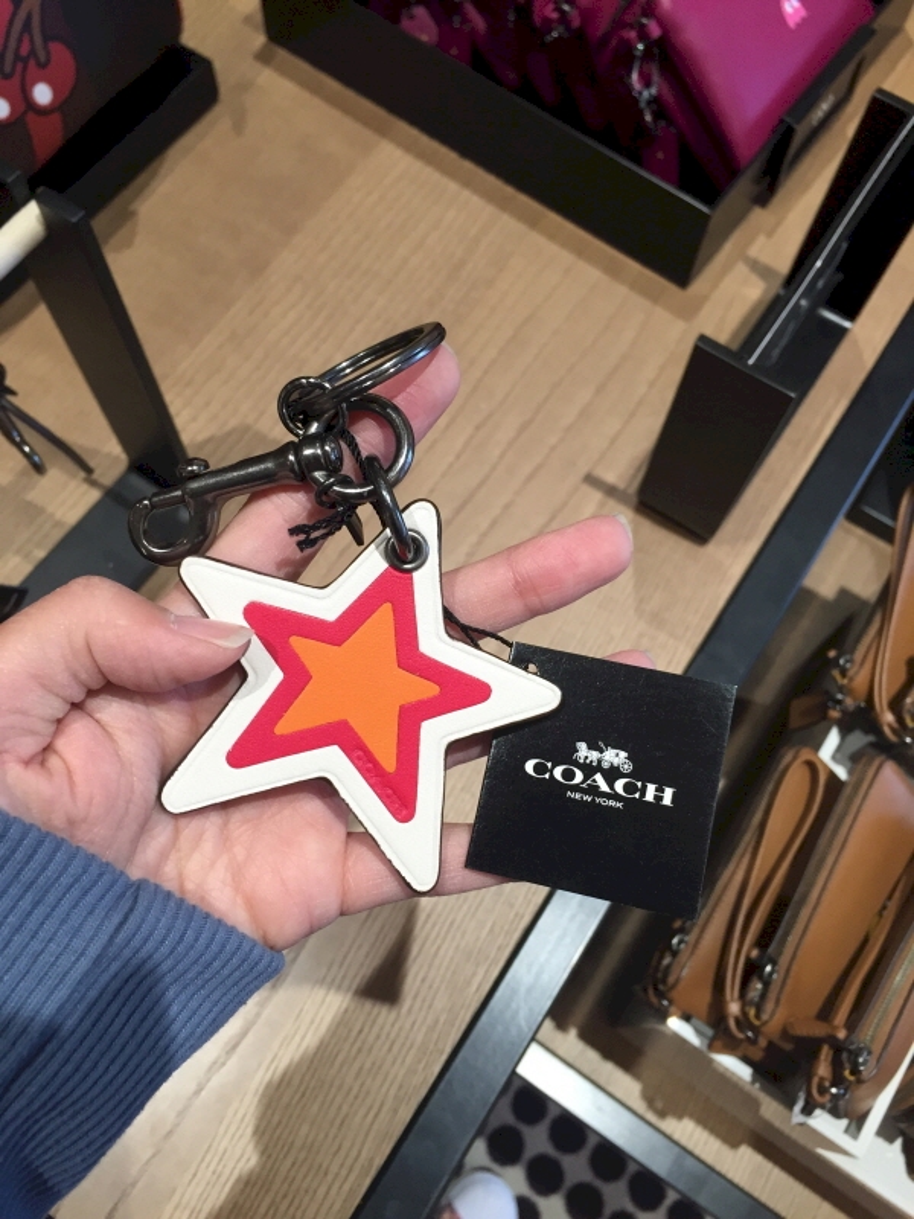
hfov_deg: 48.2
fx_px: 1021
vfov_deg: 61.7
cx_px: 457
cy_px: 610
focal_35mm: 29
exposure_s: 1/30
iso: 32
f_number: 2.2
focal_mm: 4.15
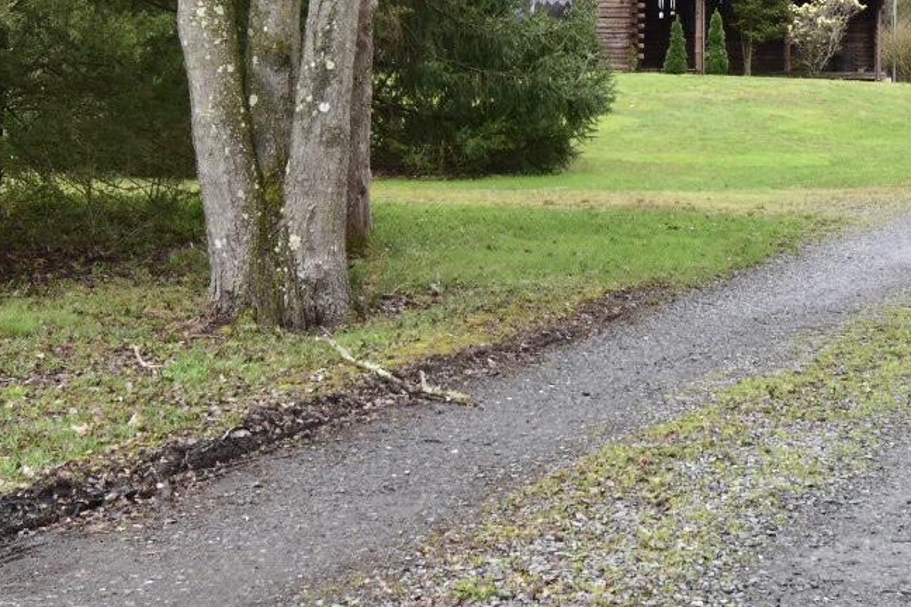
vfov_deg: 18.1
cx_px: 537
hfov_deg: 26.9
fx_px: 1898
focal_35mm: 75
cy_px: 160
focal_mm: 20
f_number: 9
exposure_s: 1/125
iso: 400
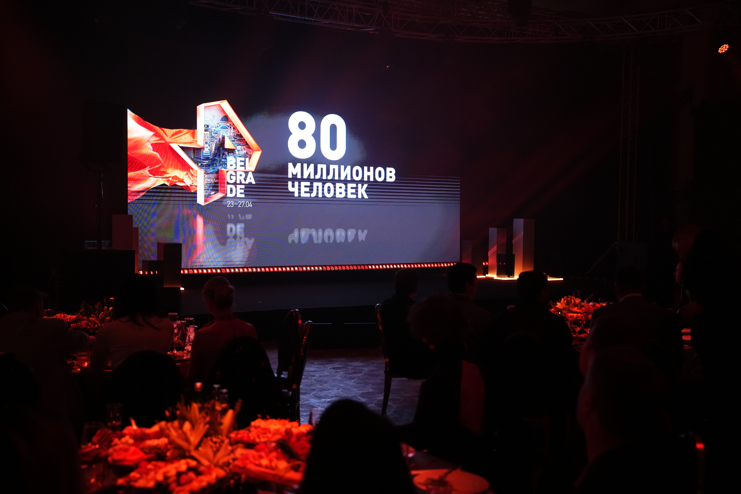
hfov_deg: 48.5
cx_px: 370
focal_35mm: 40
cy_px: 247
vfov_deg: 33.4
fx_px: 823
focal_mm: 40
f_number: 2.8
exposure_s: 1/320
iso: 4000
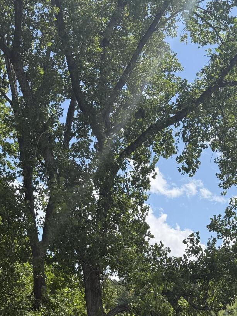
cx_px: 104
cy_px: 312
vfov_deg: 30.5
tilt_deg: +2.8
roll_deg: +0.6
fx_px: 539
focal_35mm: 59
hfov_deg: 24.8
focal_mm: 6.76
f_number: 1.78
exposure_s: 1/3279
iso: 100
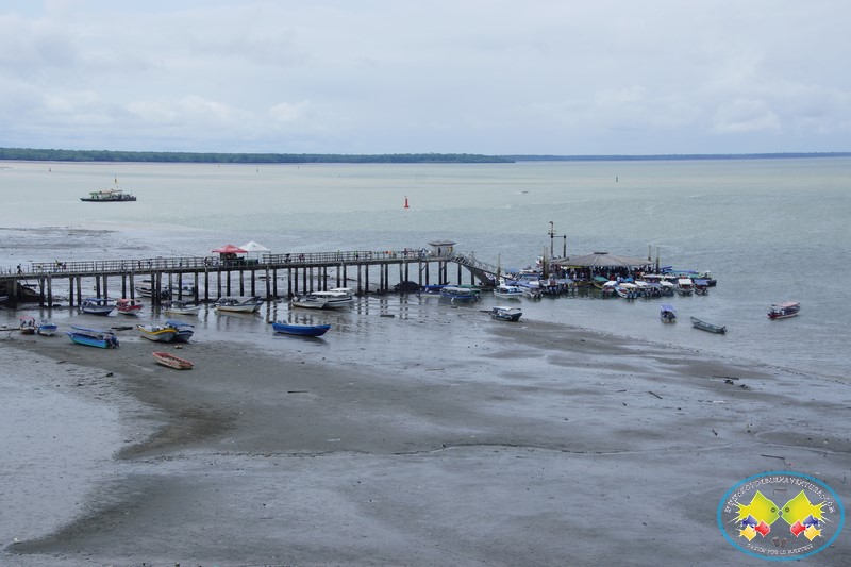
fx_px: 1418
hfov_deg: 33.4
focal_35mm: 60
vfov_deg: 22.6
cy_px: 284
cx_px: 426
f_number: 11
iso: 100
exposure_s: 1/250
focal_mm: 40
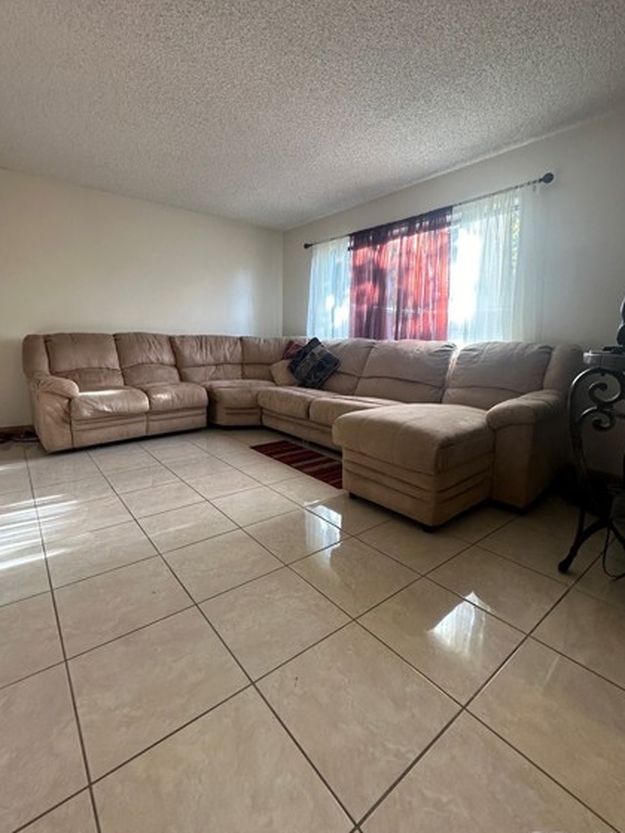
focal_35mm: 16
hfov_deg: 78.1
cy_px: 391
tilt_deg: -8.4
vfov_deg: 94.4
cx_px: 307
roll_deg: -0.7
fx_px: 385
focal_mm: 2.22
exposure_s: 1/120
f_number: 2.2
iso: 200
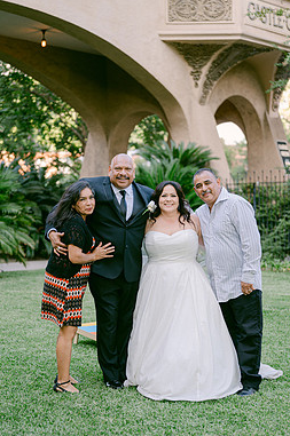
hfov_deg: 22.9
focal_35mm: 59
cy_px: 246
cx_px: 143
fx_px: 715
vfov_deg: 33.9
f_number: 2
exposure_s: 1/250
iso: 100
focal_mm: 50
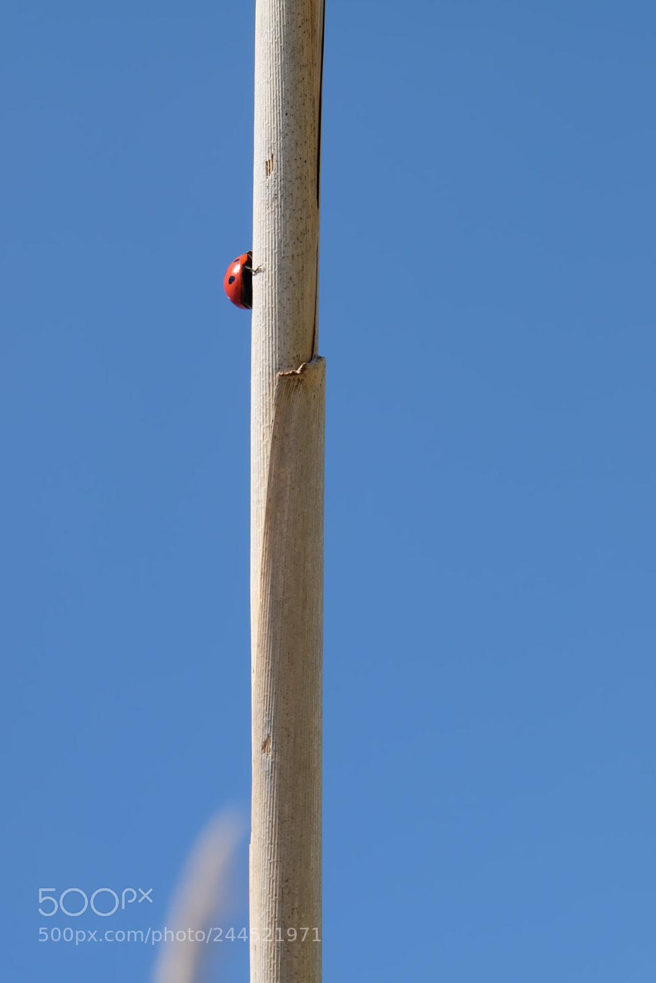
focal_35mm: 75
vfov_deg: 27.0
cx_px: 328
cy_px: 492
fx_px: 2049
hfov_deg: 18.2
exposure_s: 1/350
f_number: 10
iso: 400
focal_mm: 50
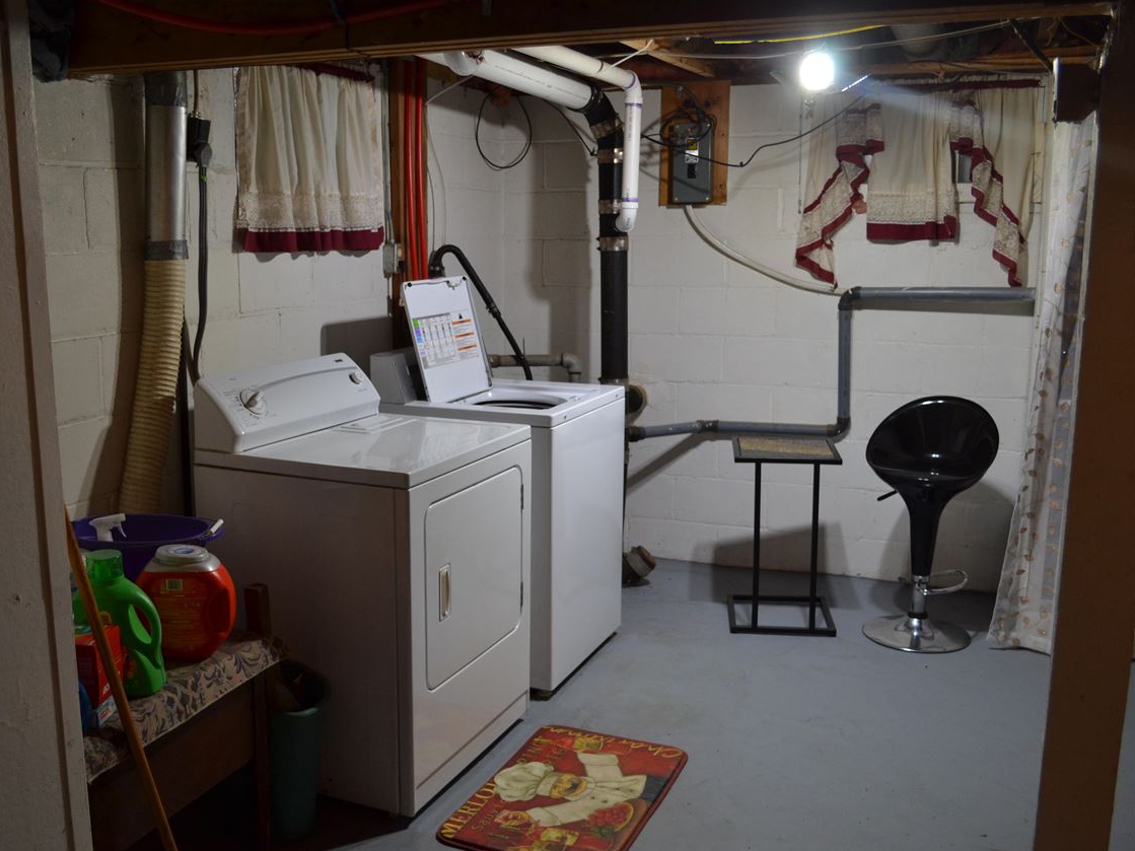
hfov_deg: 55.2
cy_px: 430
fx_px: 1082
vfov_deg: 42.9
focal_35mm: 33
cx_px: 493
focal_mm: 20
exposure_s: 1/80
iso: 400
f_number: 4.5
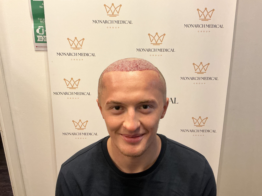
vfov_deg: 48.2
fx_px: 219
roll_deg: -0.2
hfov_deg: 61.7
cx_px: 131
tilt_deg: -17.7
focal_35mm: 29
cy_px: 98
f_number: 1.8
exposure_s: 1/50
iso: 200
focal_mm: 3
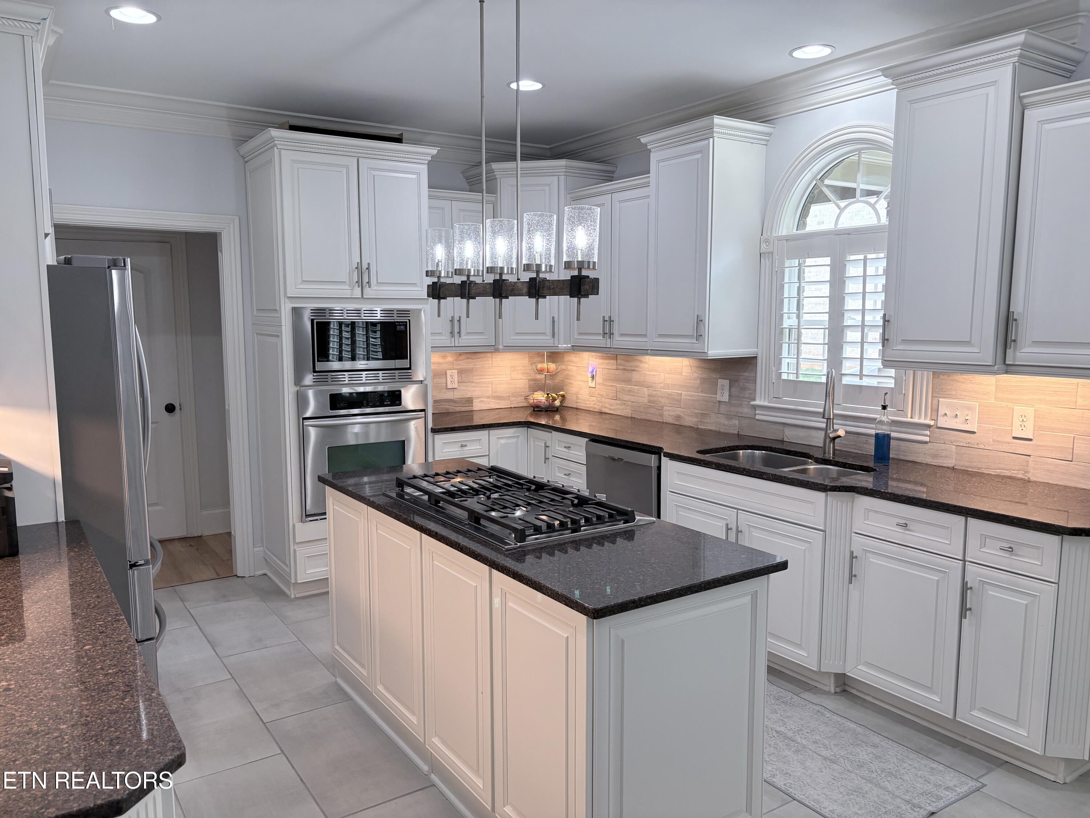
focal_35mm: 26
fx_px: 819
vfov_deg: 53.1
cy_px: 409
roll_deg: -0.3
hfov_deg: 67.3
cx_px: 545
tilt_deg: -6.8
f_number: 1.6
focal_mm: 5.96
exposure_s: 1/126
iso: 125
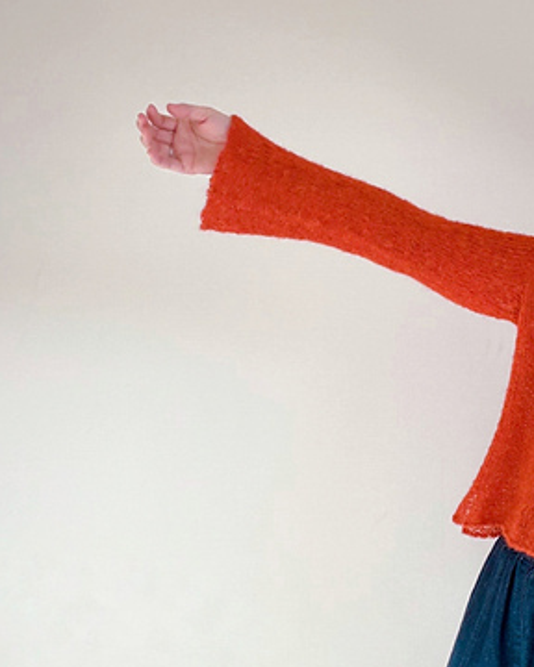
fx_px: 1027
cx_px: 571
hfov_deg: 27.0
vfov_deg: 35.7
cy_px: 443
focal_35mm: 52
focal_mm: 2.71
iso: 25
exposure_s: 1/121
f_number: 1.9
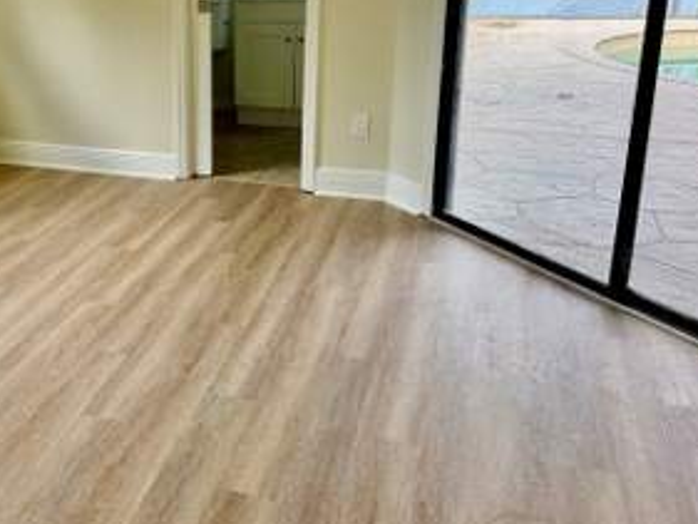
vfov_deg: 34.7
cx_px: 139
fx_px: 827
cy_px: 154
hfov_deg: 43.6
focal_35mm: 41
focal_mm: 6.76
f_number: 1.78
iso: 125
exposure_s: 1/121
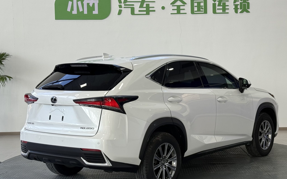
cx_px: 157
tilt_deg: -5.3
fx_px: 501
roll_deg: +0.7
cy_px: 99
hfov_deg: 32.0
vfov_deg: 20.3
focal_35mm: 64
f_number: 1.78
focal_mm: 6.76
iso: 50
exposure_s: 1/122
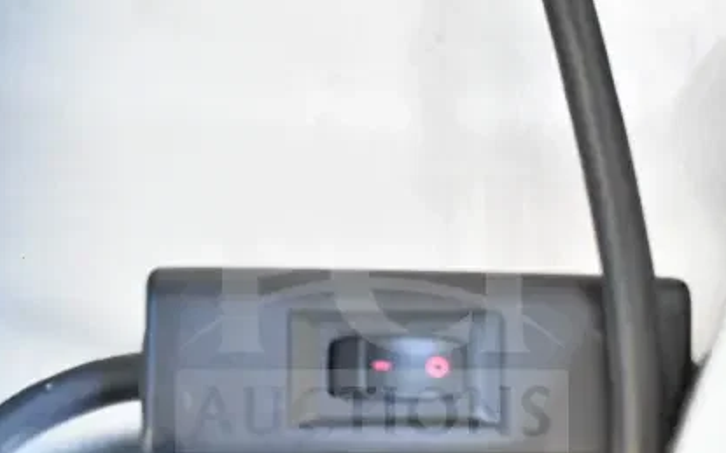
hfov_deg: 23.1
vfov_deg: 14.5
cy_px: 314
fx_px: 1780
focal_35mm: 90
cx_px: 371
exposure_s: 1/60
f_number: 5
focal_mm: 40
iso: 9000
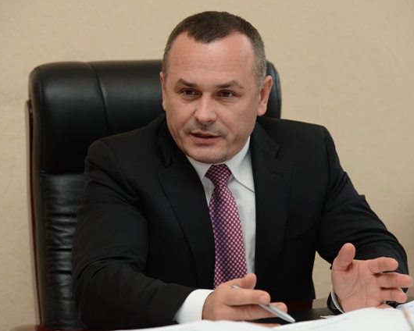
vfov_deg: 13.0
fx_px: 1458
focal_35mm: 119
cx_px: 215
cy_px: 165
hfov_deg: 16.2
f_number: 5
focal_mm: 105
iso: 1600
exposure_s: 1/125
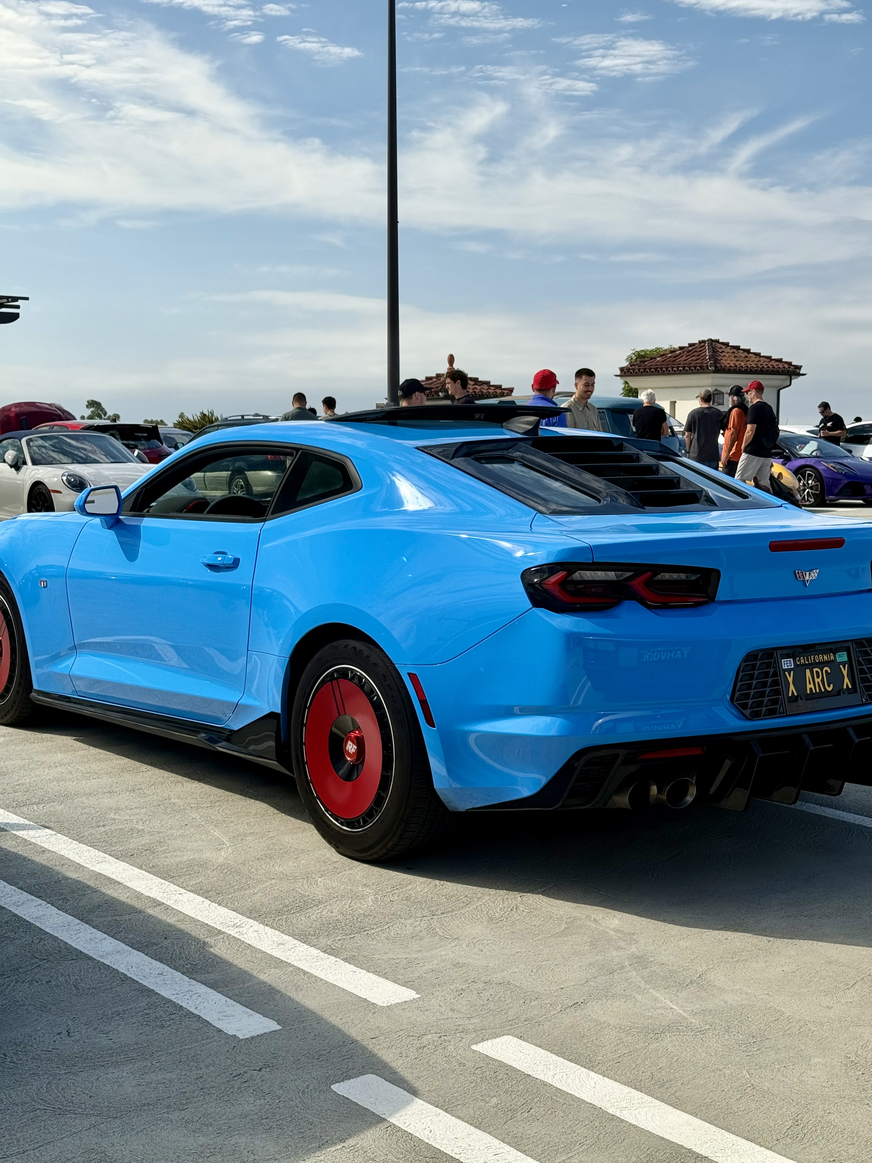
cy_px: 582
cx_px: 436
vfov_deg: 39.7
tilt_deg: -5.4
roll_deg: -0.3
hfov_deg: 30.3
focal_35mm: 48
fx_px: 1612
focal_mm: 6.76
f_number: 1.78
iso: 80
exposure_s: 1/2088
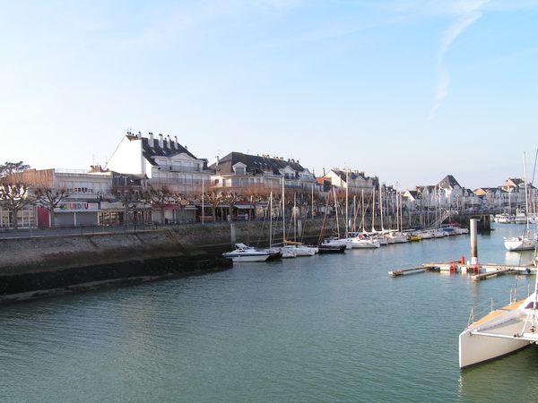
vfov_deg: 37.7
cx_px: 269
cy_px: 202
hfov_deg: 49.0
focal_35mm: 38
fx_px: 591
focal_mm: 6.3
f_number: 5.6
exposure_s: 1/160
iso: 50
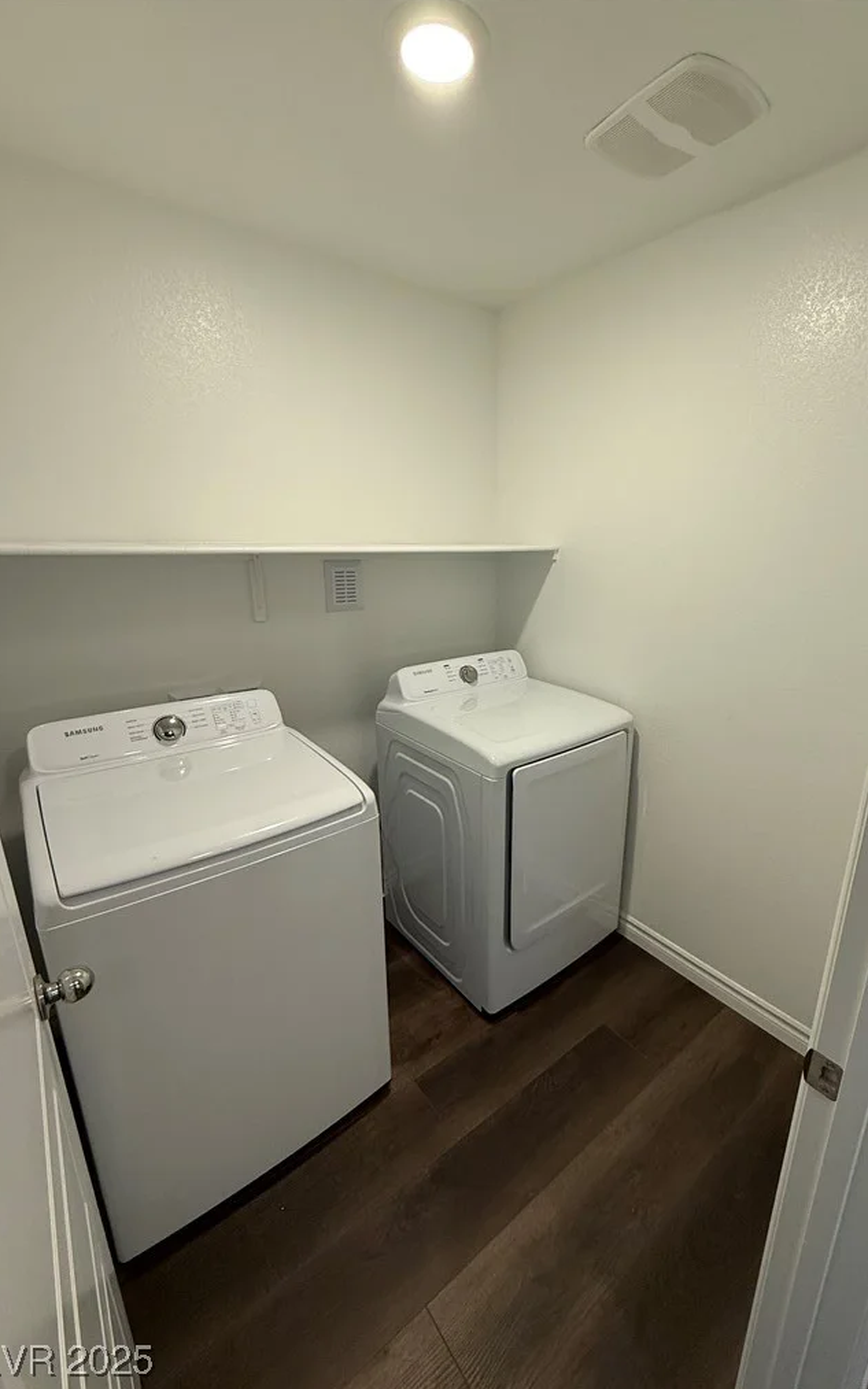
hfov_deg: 74.4
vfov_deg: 101.5
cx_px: 495
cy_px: 698
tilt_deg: -14.6
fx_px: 568
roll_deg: -1.5
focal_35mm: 15
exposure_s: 1/120
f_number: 2.2
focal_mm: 2.22
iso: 250
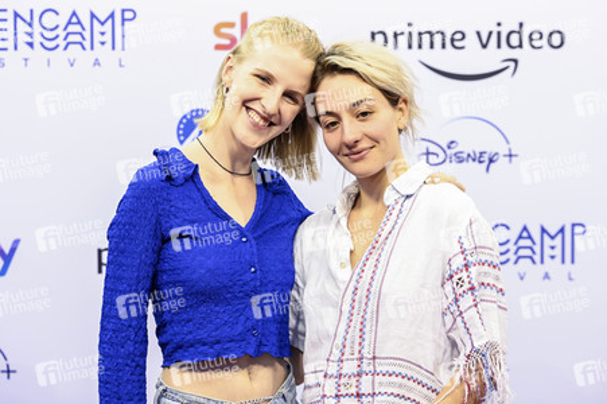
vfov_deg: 18.2
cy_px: 202
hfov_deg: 27.0
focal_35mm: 75
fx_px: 1264
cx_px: 304
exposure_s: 1/125
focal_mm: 75
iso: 500
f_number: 4
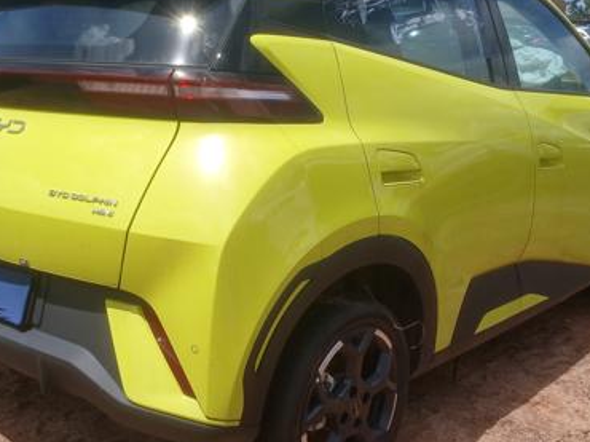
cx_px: 269
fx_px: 766
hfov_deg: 42.1
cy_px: 241
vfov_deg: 32.1
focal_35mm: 45
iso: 20
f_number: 1.8
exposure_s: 1/910
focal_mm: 3.98
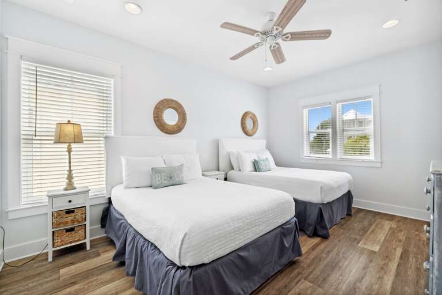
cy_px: 148
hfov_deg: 100.4
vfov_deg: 77.3
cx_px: 221
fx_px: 184
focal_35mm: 15
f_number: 9
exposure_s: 1/160
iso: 400
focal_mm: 10
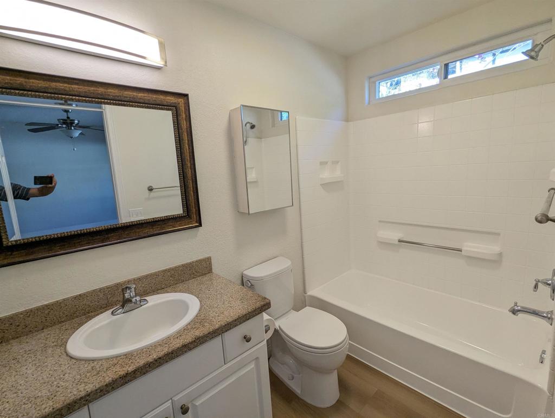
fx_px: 257
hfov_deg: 94.4
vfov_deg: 78.2
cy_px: 209
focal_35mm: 16
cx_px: 278
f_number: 2.2
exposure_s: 1/120
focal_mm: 2.35
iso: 94
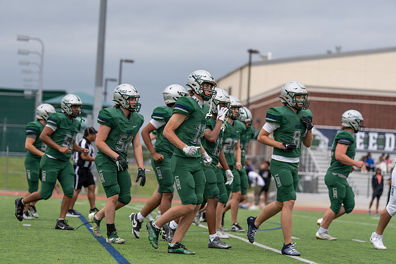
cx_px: 198
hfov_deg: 16.4
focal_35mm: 125
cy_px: 132
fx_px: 1375
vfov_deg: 11.0
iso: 250
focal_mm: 125
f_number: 2.8
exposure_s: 1/1250
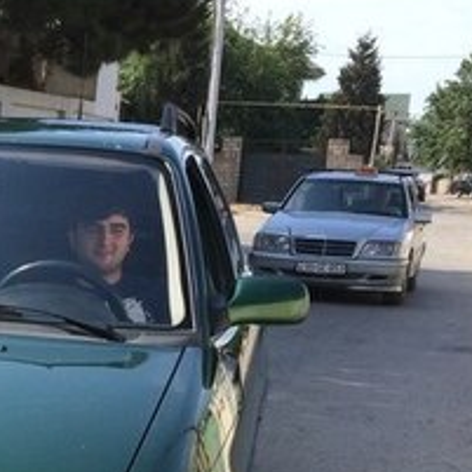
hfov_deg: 19.5
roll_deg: -1.7
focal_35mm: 84
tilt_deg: -18.4
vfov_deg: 19.5
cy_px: 560
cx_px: -80
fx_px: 1296
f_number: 2.2
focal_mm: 4.15
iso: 32
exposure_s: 1/954
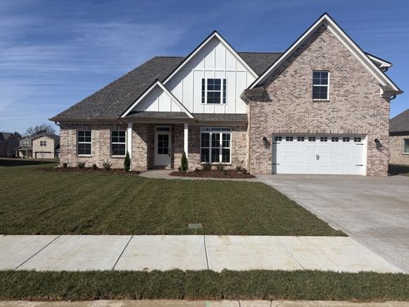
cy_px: 154
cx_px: 204
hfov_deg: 67.3
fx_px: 307
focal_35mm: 26
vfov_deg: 53.1
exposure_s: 1/6329
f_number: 1.6
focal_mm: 5.96
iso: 50
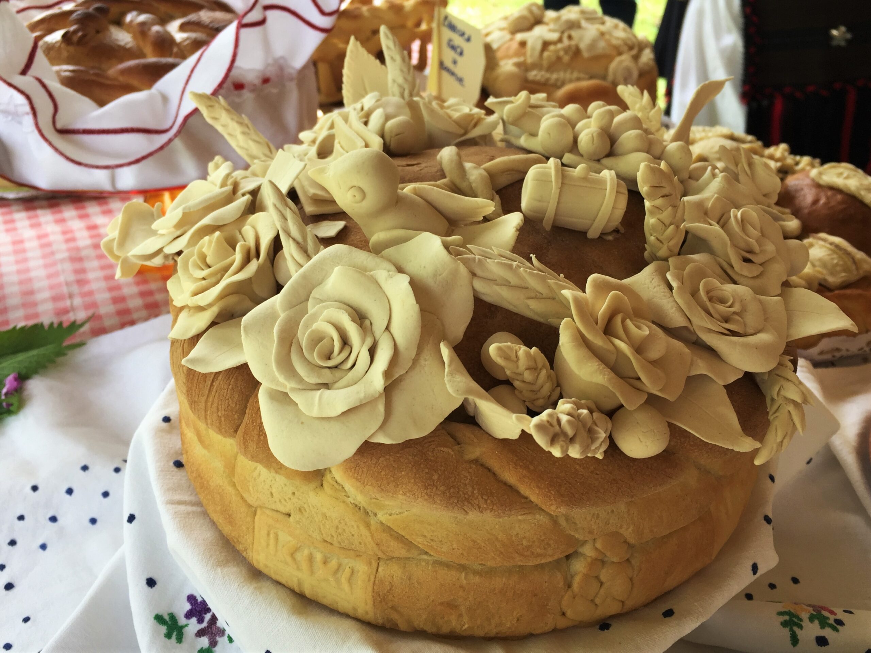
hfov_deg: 61.7
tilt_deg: -33.7
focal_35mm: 29
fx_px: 730
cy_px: 326
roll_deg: -1.8
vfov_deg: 48.2
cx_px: 436
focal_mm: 4.15
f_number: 2.2
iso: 32
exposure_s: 1/111
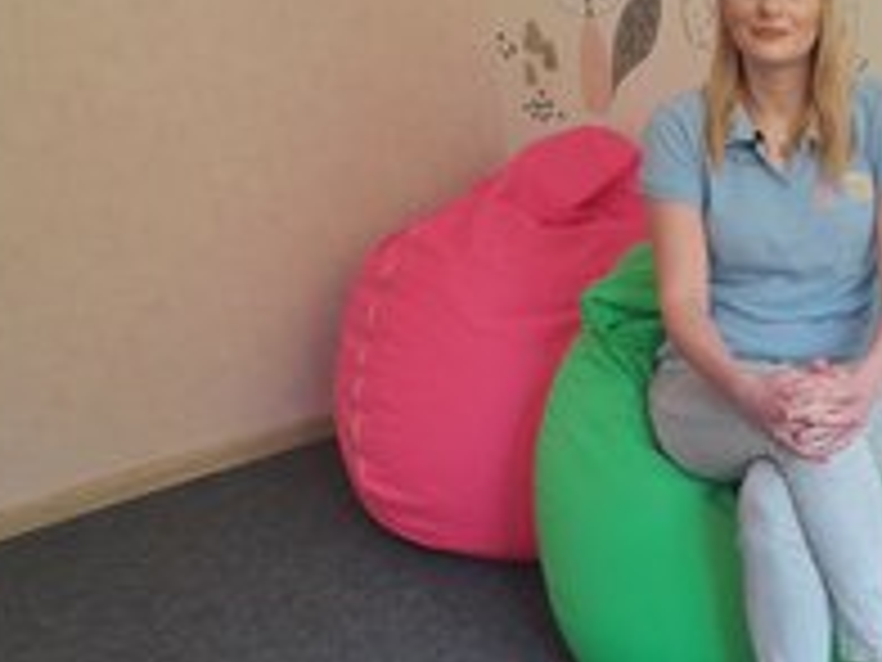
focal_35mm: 55
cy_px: 333
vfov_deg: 26.6
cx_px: 832
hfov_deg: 32.7
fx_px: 1401
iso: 160
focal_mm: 4
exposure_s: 1/50
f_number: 1.8
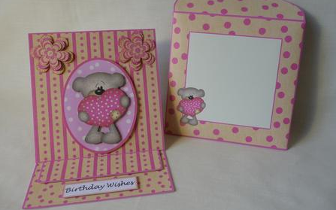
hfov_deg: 59.7
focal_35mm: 32
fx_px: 293
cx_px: 168
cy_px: 95
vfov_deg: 39.4
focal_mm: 5
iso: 100
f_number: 3.4
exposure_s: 1/40
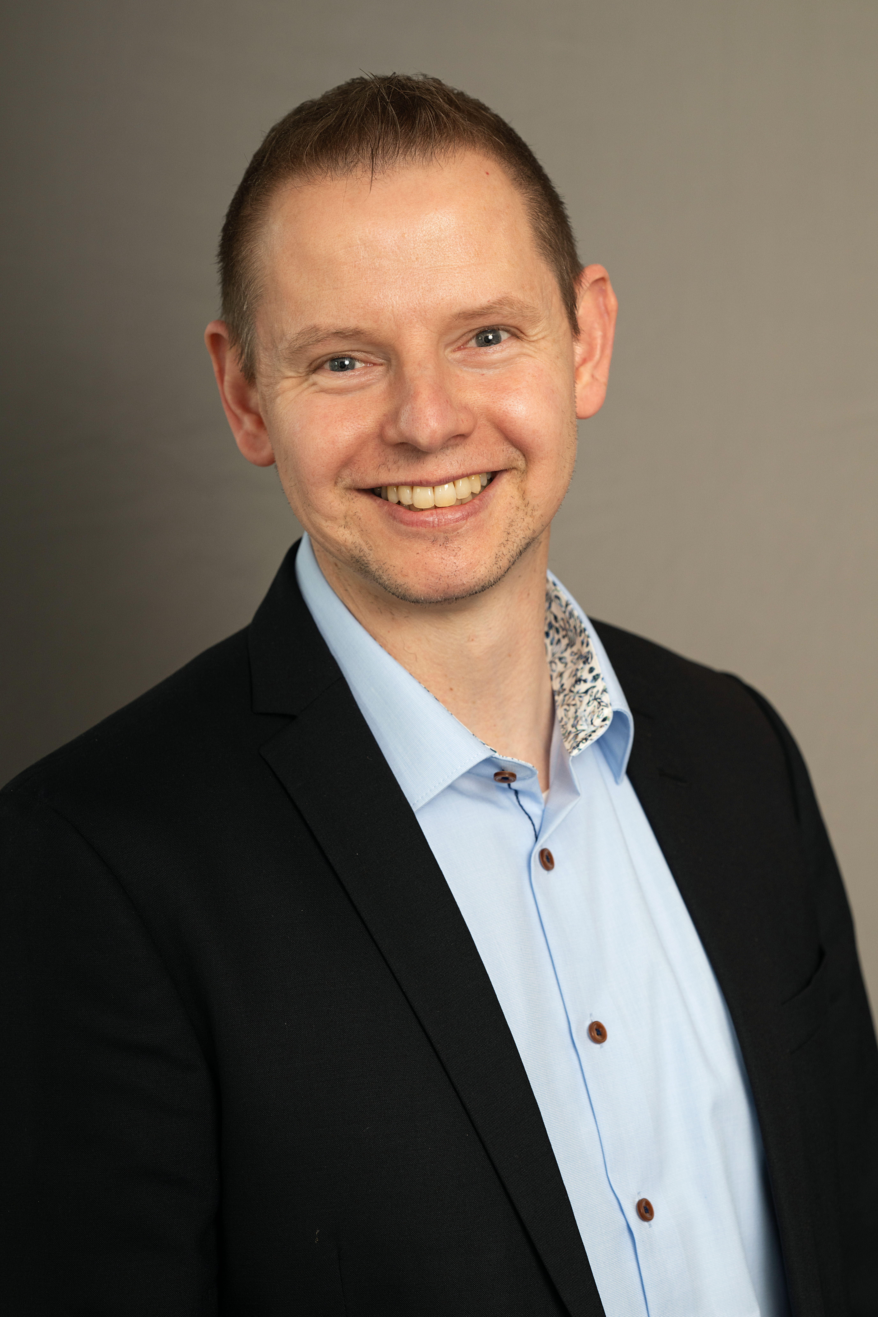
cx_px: 439
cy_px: 658
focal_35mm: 85
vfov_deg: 23.9
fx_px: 3109
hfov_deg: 16.1
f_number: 5
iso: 250
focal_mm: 85
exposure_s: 1/160
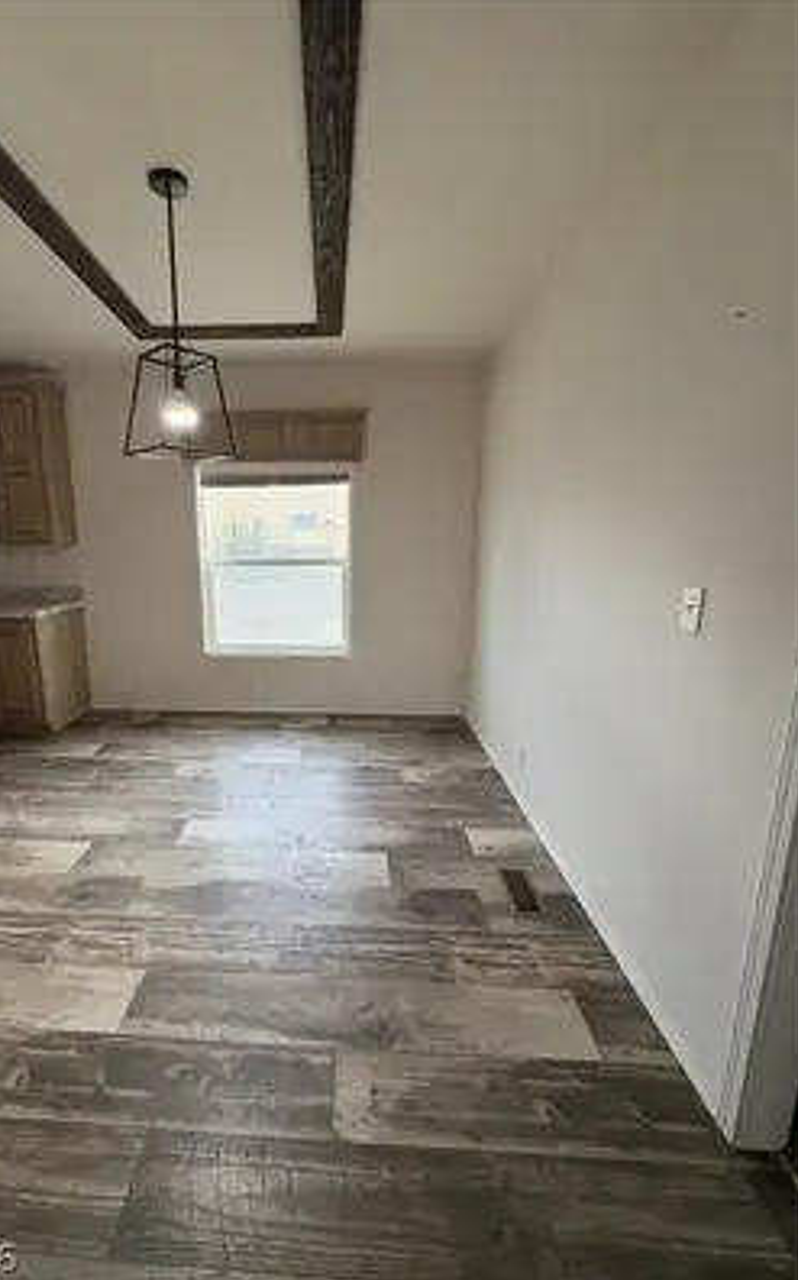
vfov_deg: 101.5
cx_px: 320
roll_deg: +0.3
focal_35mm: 15
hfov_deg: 73.9
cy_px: 640
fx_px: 523
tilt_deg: -10.4
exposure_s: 1/120
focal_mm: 2.22
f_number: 2.2
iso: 125
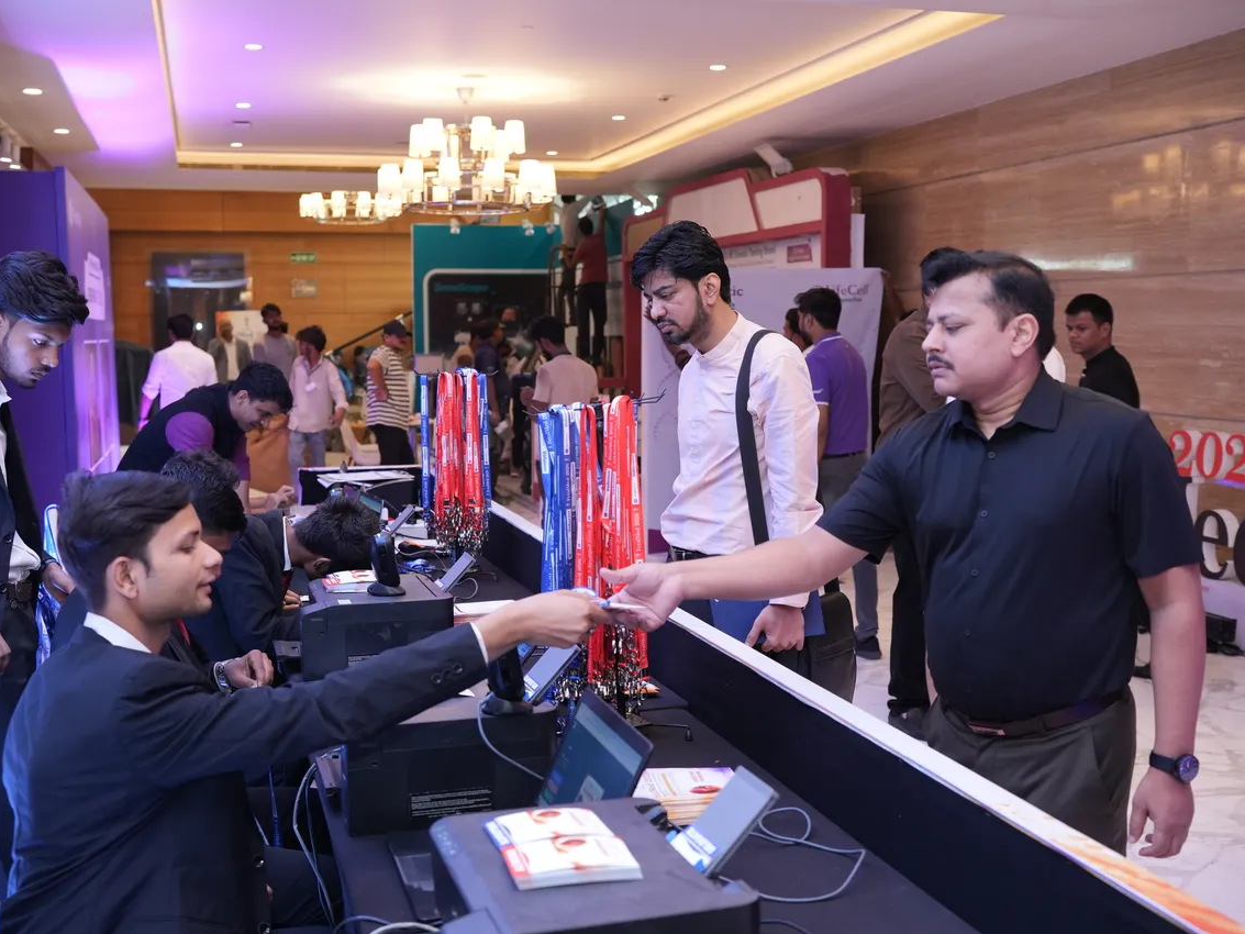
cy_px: 468
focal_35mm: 38
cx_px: 594
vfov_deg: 37.7
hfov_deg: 49.0
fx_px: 1367
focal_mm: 35
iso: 1250
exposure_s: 1/125
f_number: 3.5
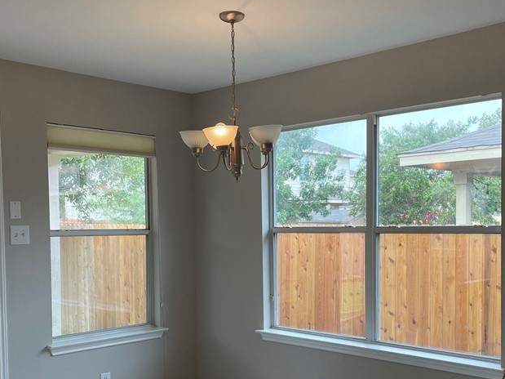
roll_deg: +1.1
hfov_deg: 43.8
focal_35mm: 43
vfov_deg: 33.3
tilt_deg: -0.6
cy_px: 255
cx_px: 273
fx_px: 627
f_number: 1.6
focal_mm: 4.2
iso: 32
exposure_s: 1/137
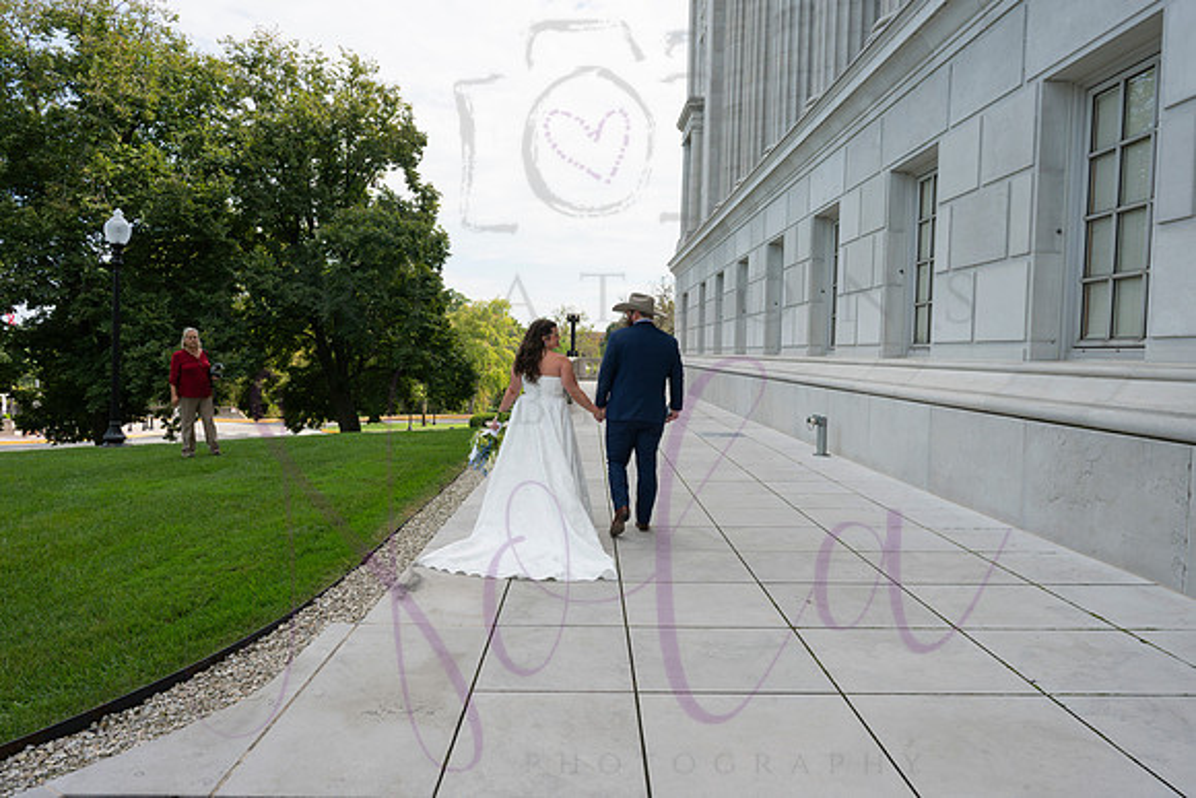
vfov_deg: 50.1
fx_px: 854
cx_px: 604
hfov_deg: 70.0
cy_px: 394
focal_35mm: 26
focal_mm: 24
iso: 640
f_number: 14
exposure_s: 1/400
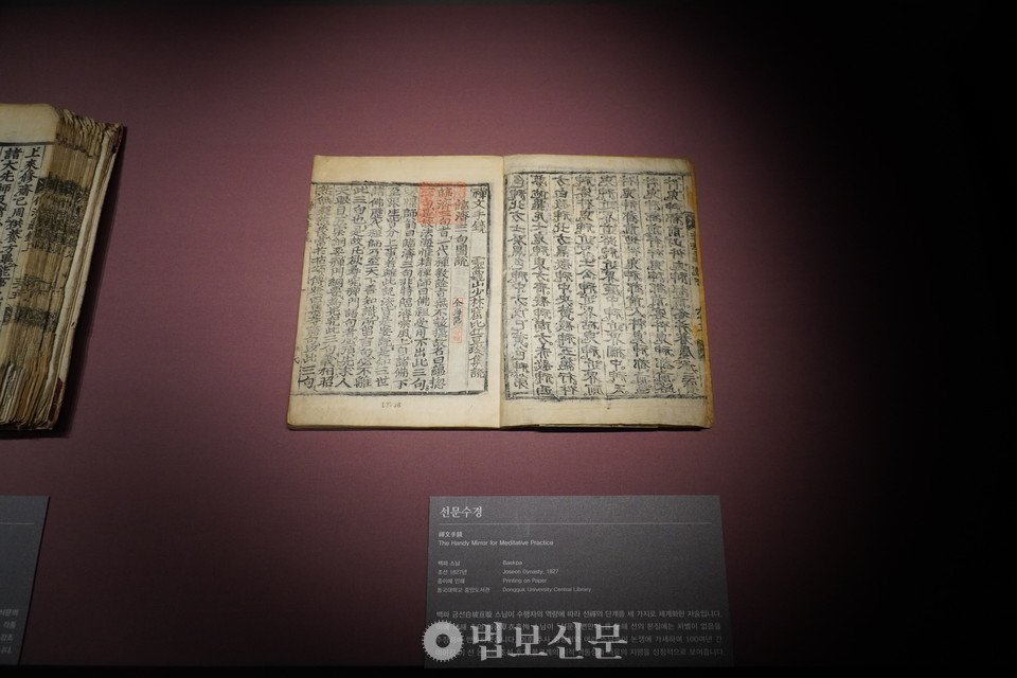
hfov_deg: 61.9
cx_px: 508
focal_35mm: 30
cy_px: 339
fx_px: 847
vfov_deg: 43.6
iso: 1600
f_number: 4
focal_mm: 20
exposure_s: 1/160
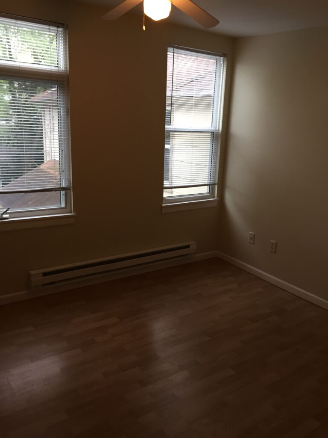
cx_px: 164
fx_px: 366
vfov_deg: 61.7
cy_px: 219
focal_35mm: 29
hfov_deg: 48.2
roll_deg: -2.1
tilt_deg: -15.0
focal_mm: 4.15
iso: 80
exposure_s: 1/30
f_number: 2.2
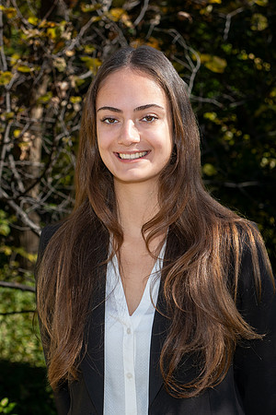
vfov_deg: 16.9
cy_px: 214
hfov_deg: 11.3
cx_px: 138
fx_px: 1390
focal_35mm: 121
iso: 400
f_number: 6.3
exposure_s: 1/160
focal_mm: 66
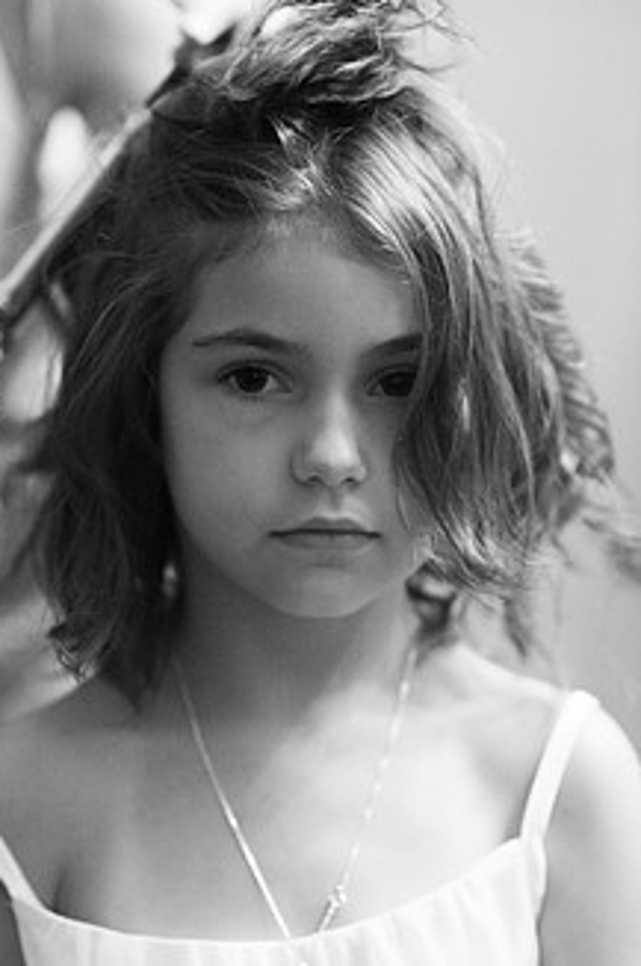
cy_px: 609
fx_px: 3135
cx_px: 306
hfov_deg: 11.7
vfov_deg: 17.5
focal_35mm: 117
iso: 6400
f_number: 2.5
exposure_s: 1/125
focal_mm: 85
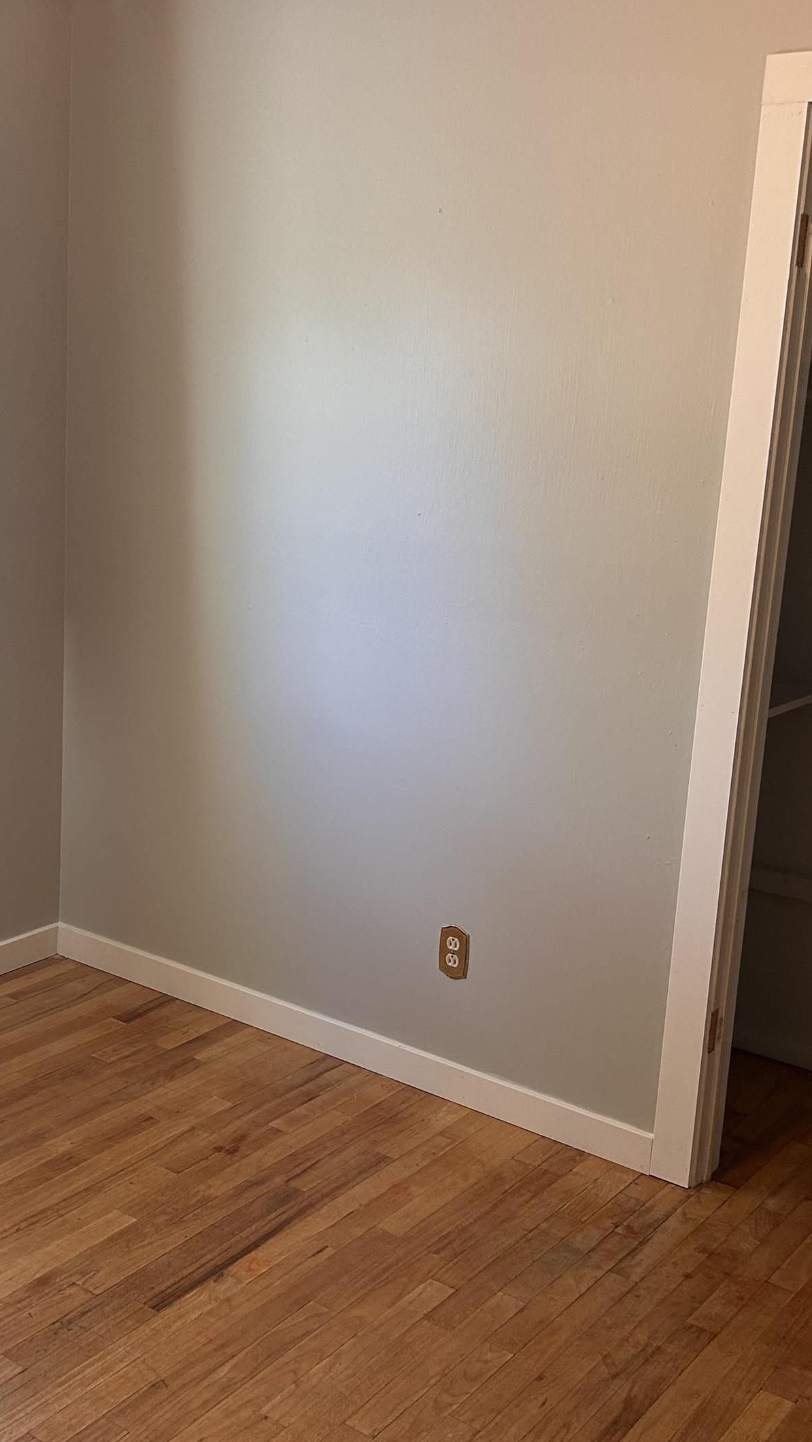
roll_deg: -2.2
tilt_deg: -11.8
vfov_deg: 49.4
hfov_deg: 28.9
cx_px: 302
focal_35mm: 41
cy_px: 721
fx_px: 1569
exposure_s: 1/120
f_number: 1.5
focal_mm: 5.7
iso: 125
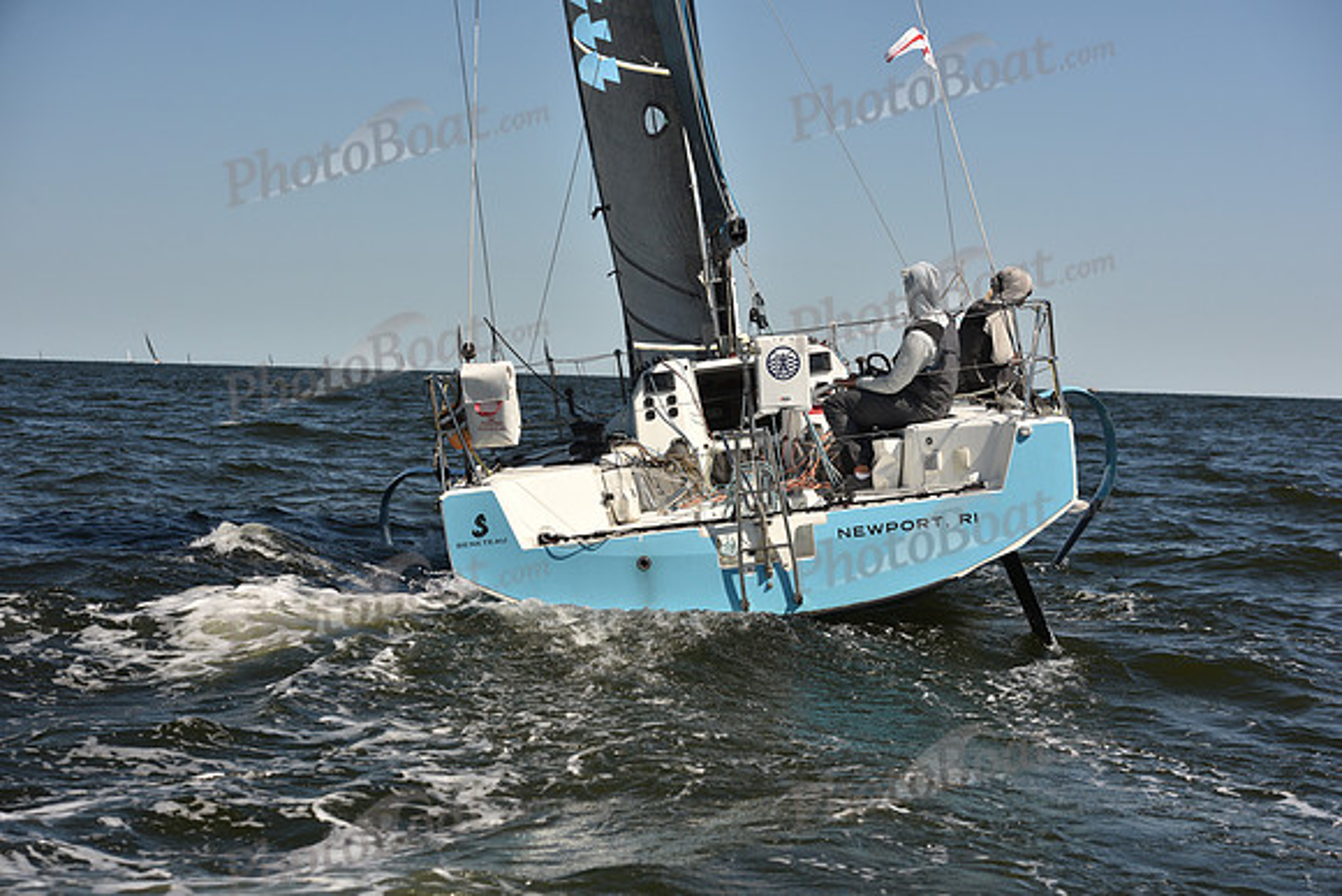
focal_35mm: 70
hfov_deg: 28.8
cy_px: 448
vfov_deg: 19.5
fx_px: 2610
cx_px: 671
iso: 250
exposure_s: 1/800
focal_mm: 70
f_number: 6.3
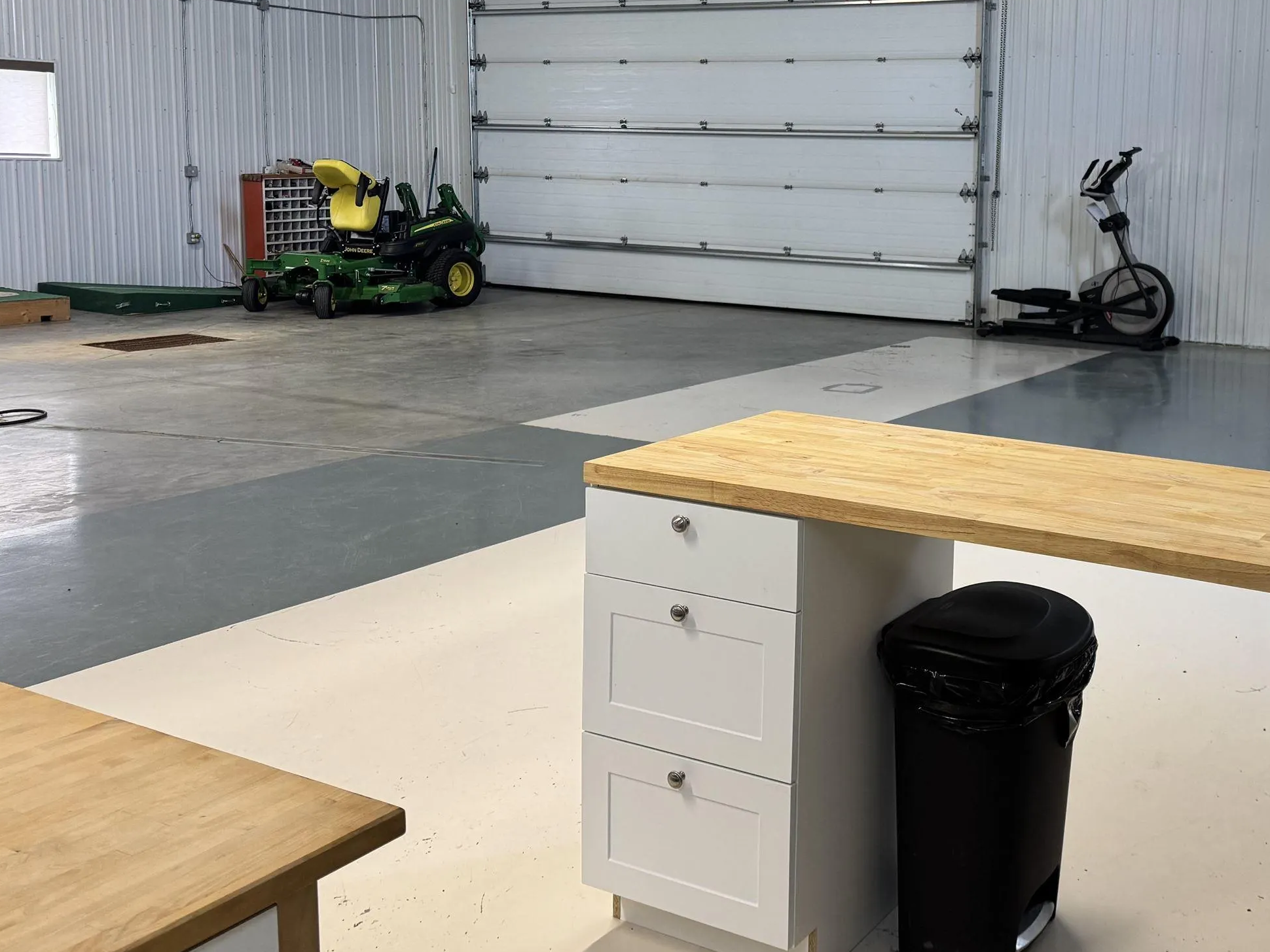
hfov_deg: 47.7
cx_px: 905
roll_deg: -1.2
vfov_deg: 37.4
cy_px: 336
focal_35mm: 38
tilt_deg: -6.6
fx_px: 1394
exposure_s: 1/60
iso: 160
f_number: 1.78
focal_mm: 6.76
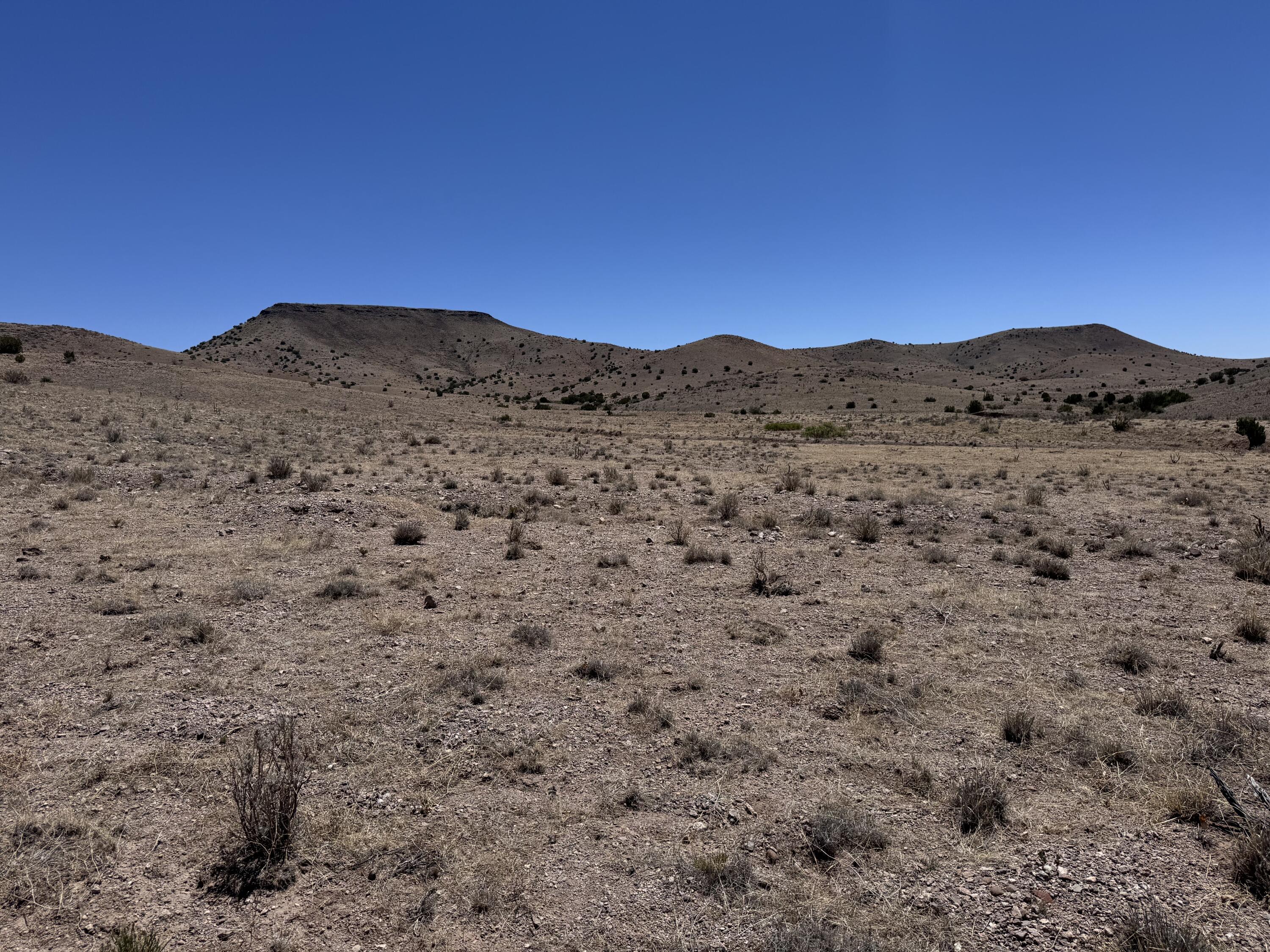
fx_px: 881
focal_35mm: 24
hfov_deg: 71.6
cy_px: 476
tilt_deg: -3.2
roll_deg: +3.2
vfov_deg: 56.8
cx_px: 635
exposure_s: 1/7937
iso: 80
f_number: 1.78
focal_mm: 6.76
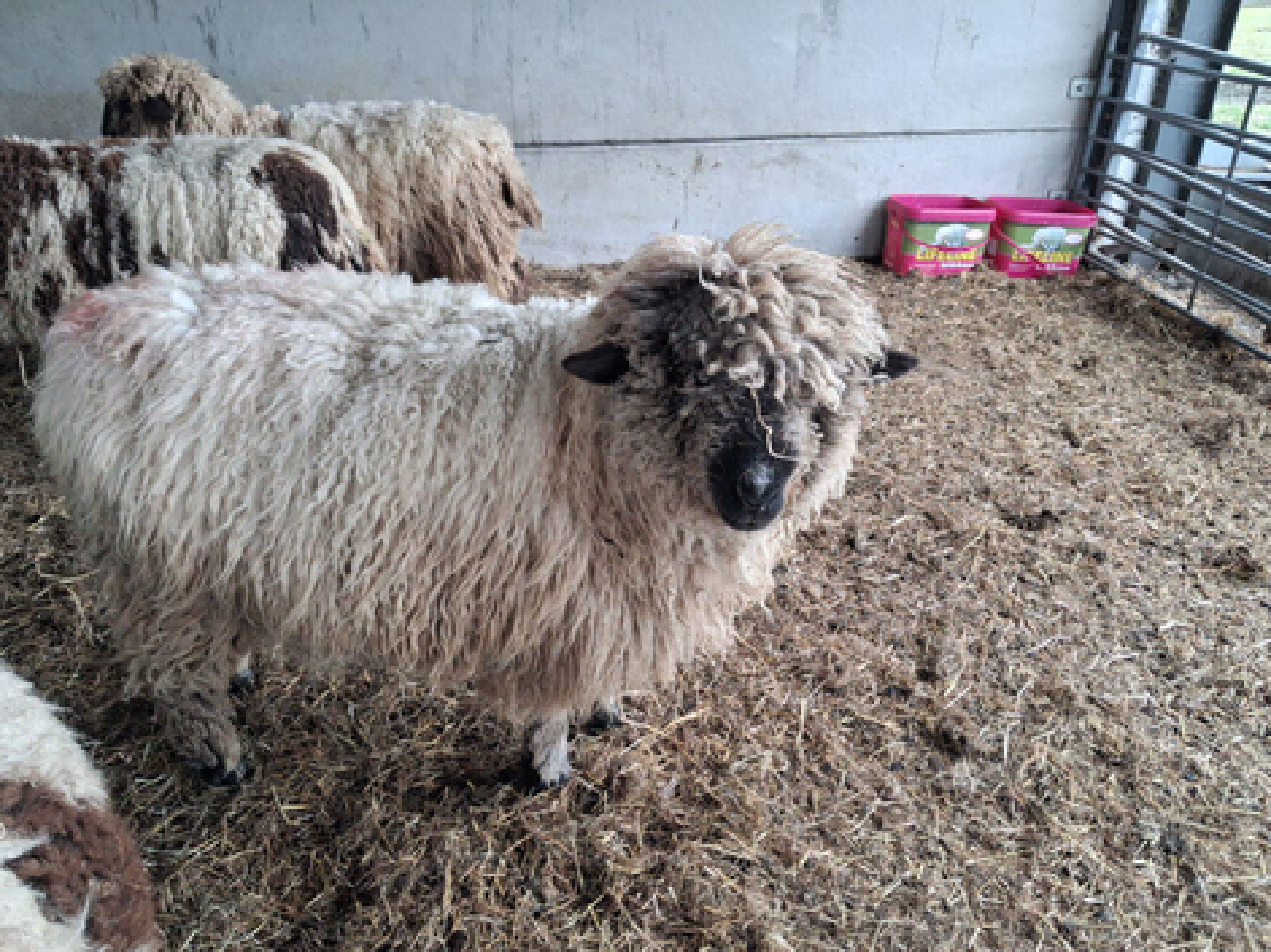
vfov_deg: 51.3
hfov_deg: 65.3
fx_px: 991
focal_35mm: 27
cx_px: 636
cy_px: 476
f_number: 1.8
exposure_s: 1/100
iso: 125
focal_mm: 4
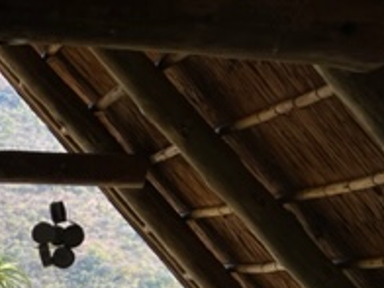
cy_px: 329
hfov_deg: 20.7
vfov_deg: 16.7
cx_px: -137
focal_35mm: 85
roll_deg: -1.6
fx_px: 943
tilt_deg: +0.0
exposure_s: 1/509
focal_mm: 5.7
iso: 50
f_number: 1.5
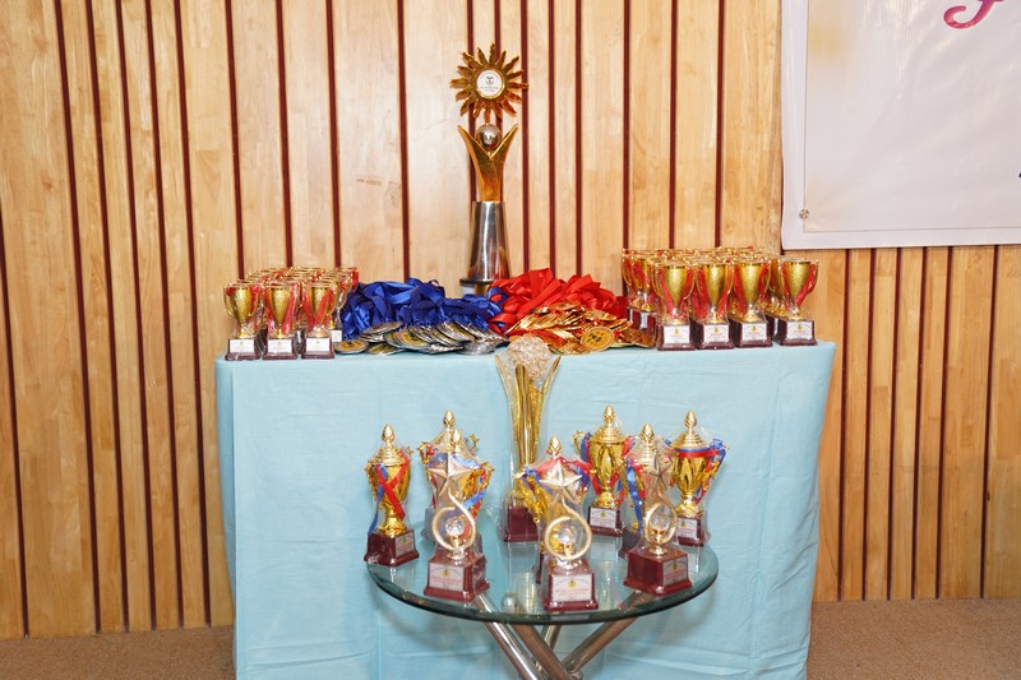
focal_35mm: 40
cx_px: 510
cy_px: 340
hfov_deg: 48.5
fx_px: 1134
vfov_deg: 33.4
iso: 800
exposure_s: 1/125
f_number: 3.2
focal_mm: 40
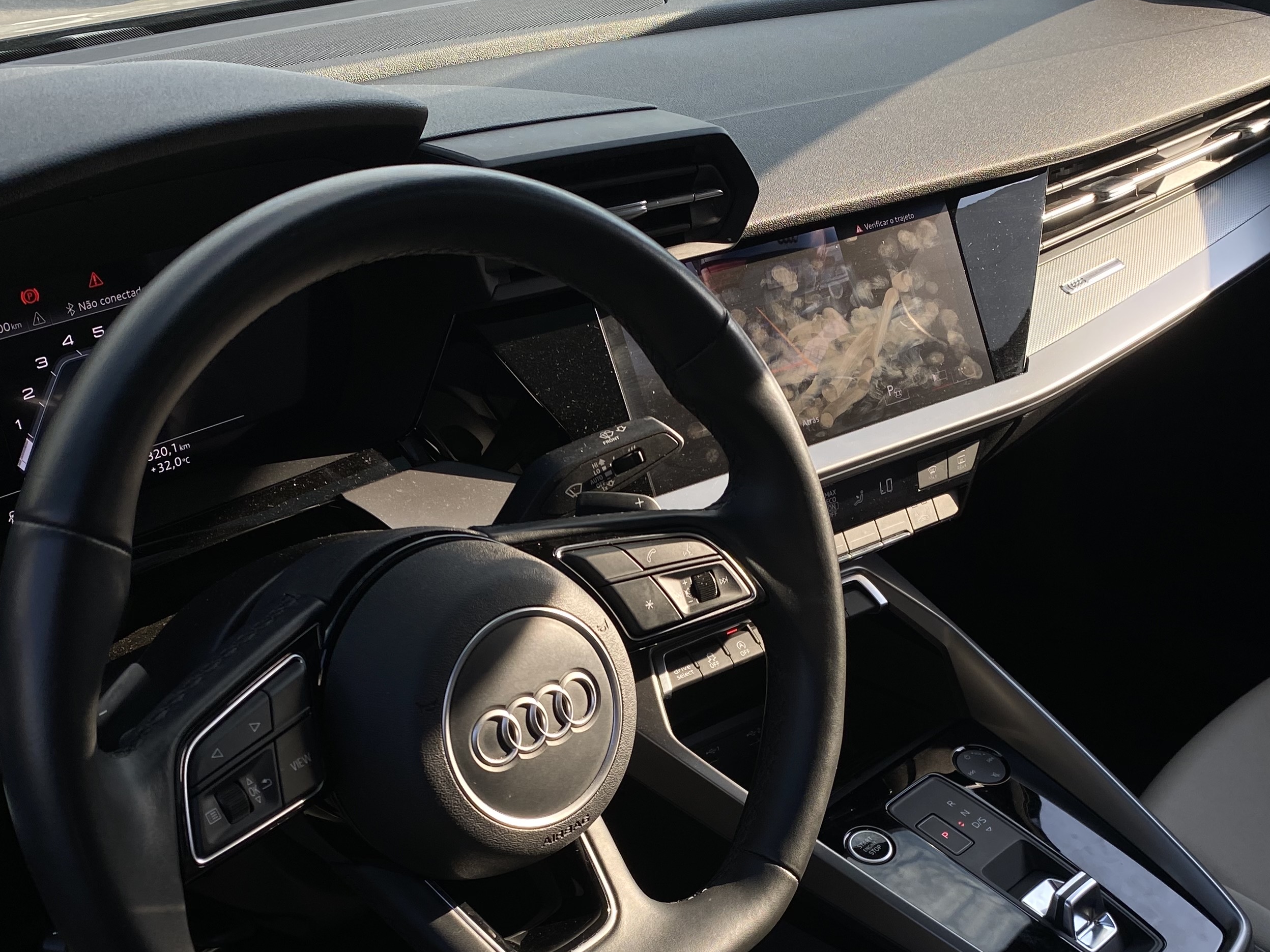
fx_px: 1541
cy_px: 745
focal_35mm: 42
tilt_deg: -35.4
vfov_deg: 33.5
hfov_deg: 44.8
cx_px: 672
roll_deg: -2.9
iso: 32
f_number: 1.8
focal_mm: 4.25
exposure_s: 1/669
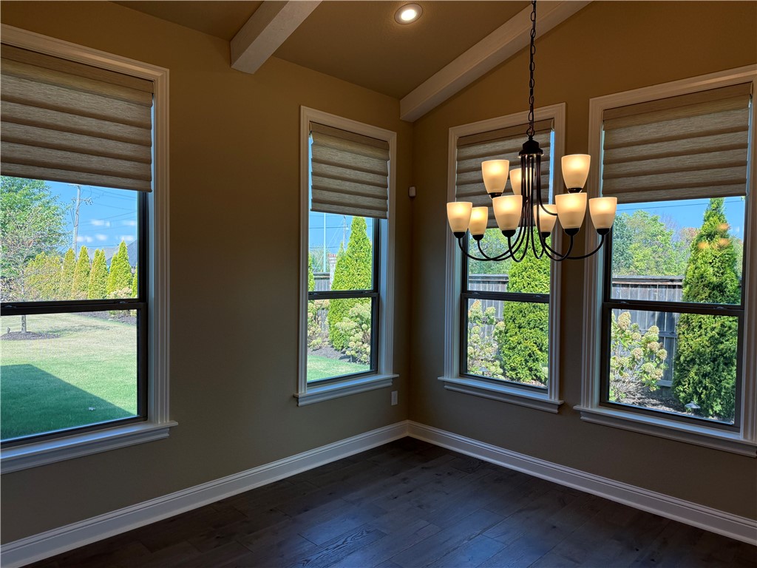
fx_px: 525
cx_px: 378
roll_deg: -1.3
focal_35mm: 24
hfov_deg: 71.6
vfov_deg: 56.8
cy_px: 284
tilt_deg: -1.3
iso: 100
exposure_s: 1/453
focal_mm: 6.76
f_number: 1.78
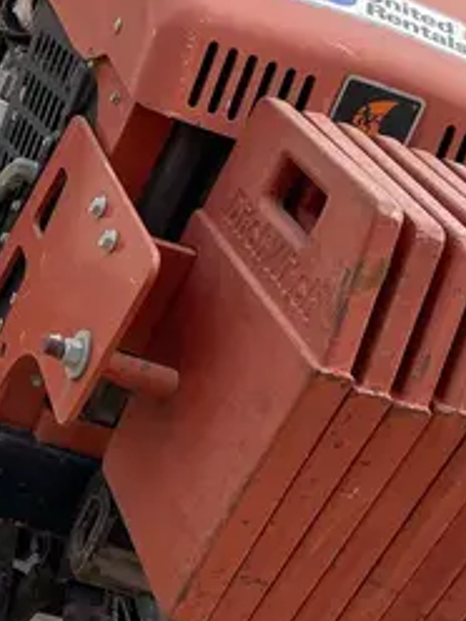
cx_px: -103
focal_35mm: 77
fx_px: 1382
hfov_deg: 18.1
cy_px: 224
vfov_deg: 25.2
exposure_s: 1/1608
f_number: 1.8
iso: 32
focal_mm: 4.25
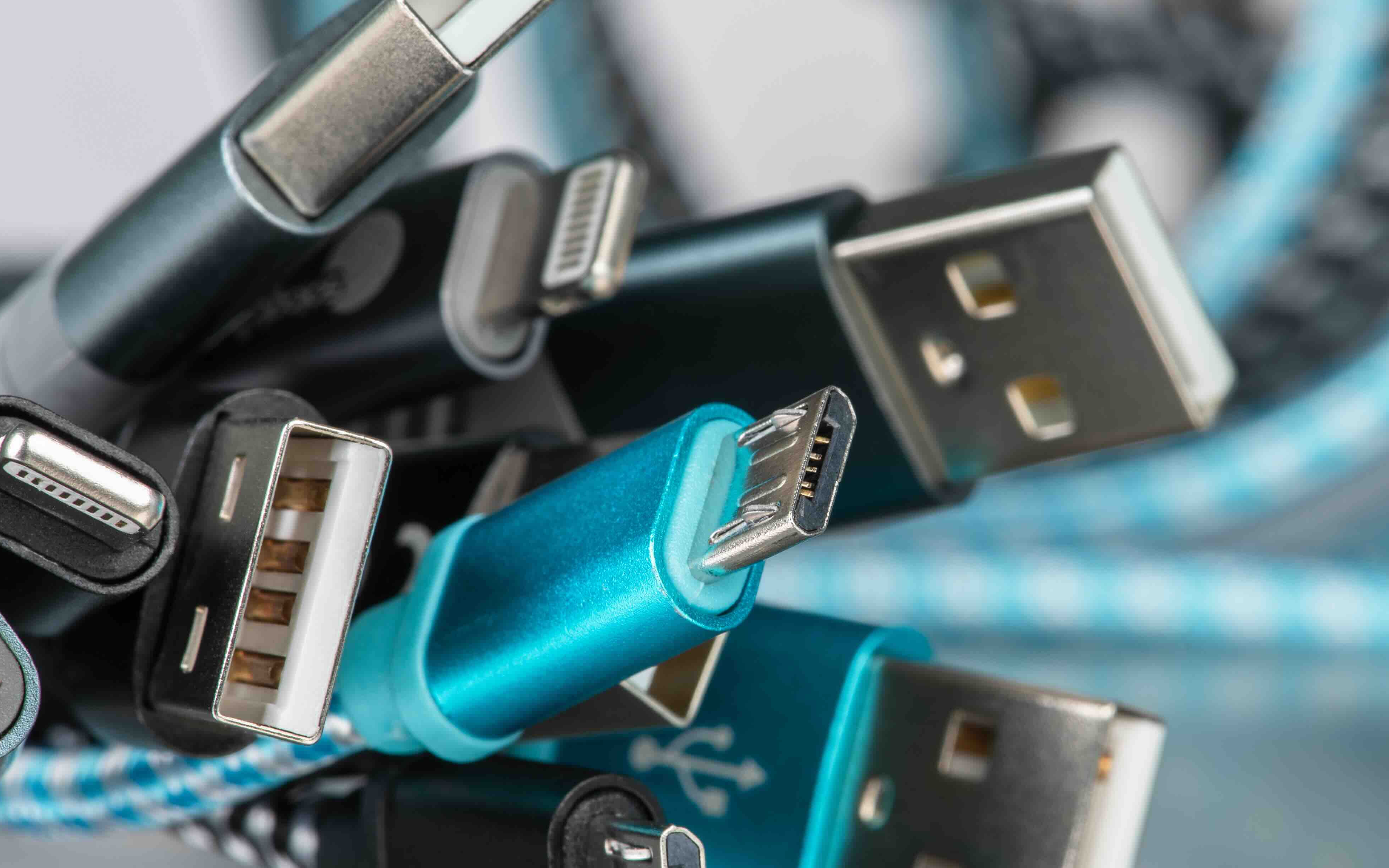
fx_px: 6246
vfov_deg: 8.0
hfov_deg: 12.7
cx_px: 879
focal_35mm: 165
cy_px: 486
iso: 64
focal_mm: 105
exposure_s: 1/60
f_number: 25
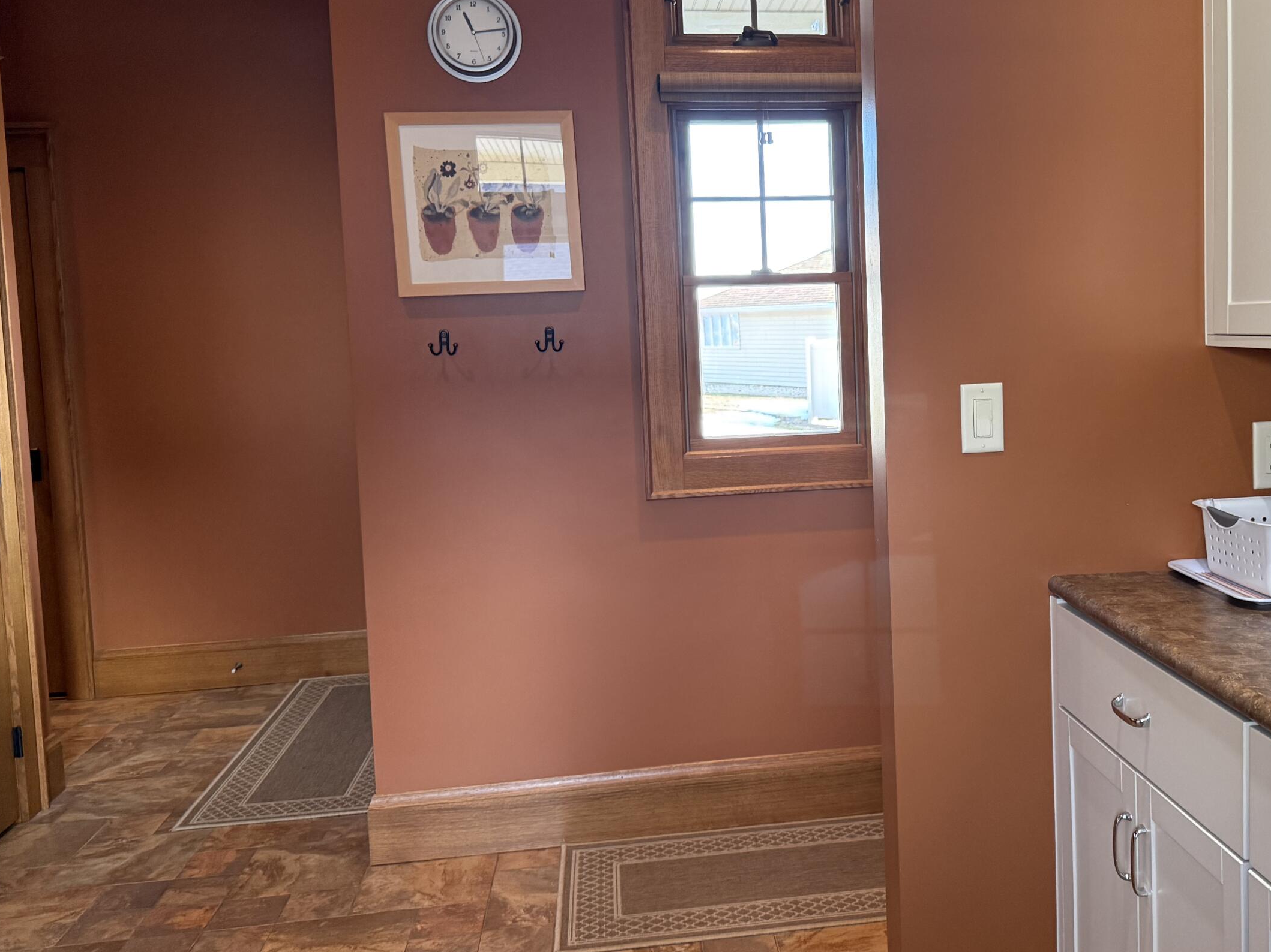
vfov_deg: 41.7
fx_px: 1248
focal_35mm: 34
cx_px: 825
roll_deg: +1.3
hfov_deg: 53.1
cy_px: 403
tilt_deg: -4.1
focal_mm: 6.76
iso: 250
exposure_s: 1/60
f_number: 1.78
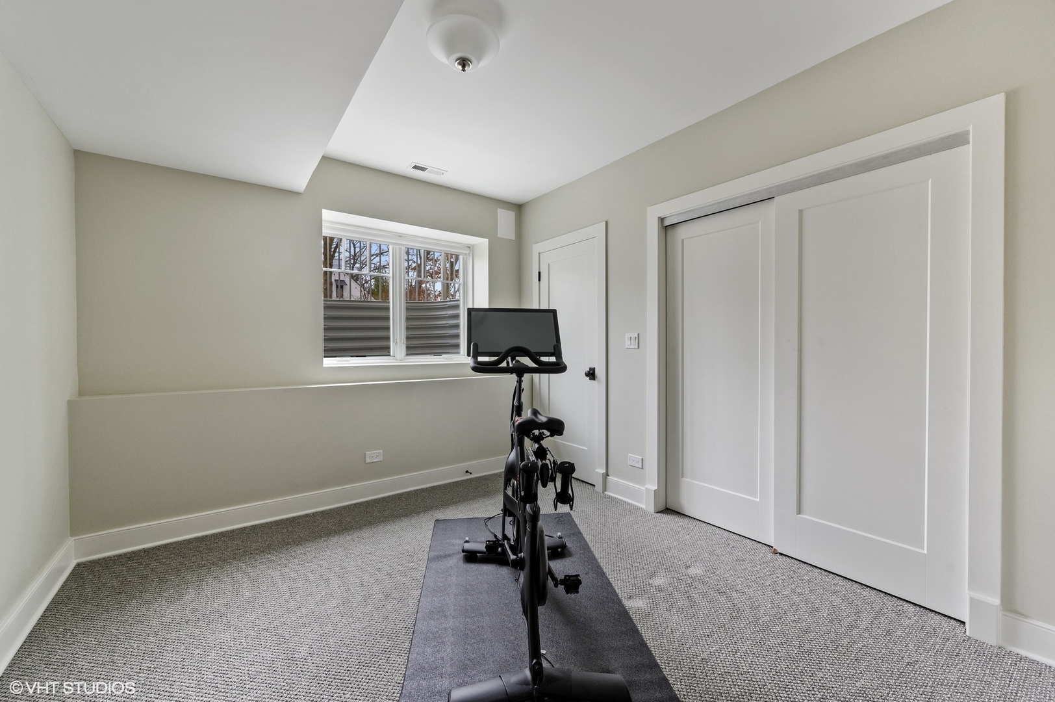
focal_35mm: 14
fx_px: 410
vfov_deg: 81.1
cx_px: 528
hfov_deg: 104.3
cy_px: 351
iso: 200
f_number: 8
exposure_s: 1.5
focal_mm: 14
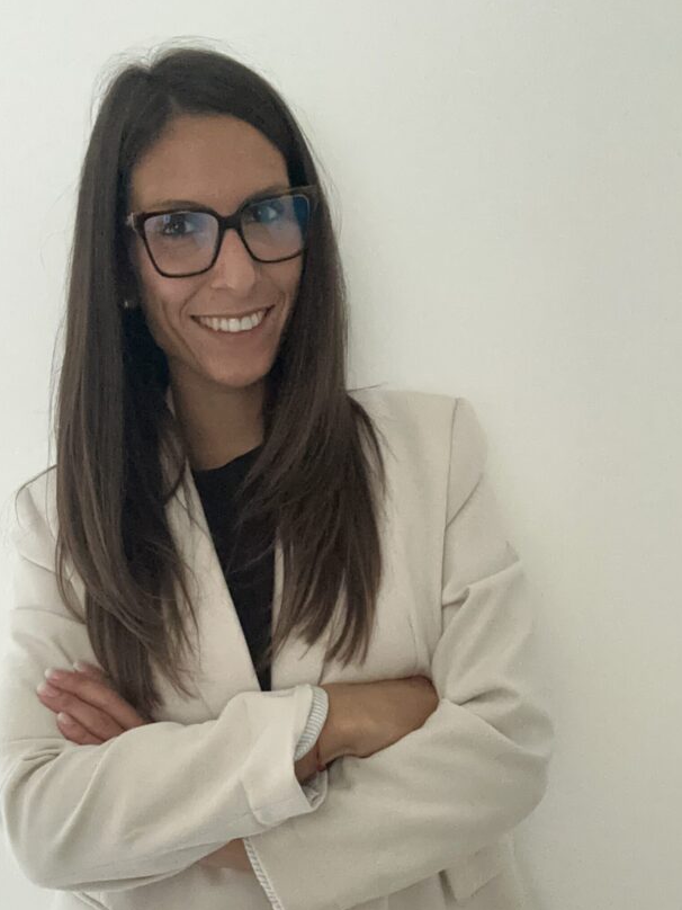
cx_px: 262
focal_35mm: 38
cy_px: 554
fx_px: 998
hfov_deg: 37.5
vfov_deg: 48.6
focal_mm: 2.69
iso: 640
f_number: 1.9
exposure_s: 1/26
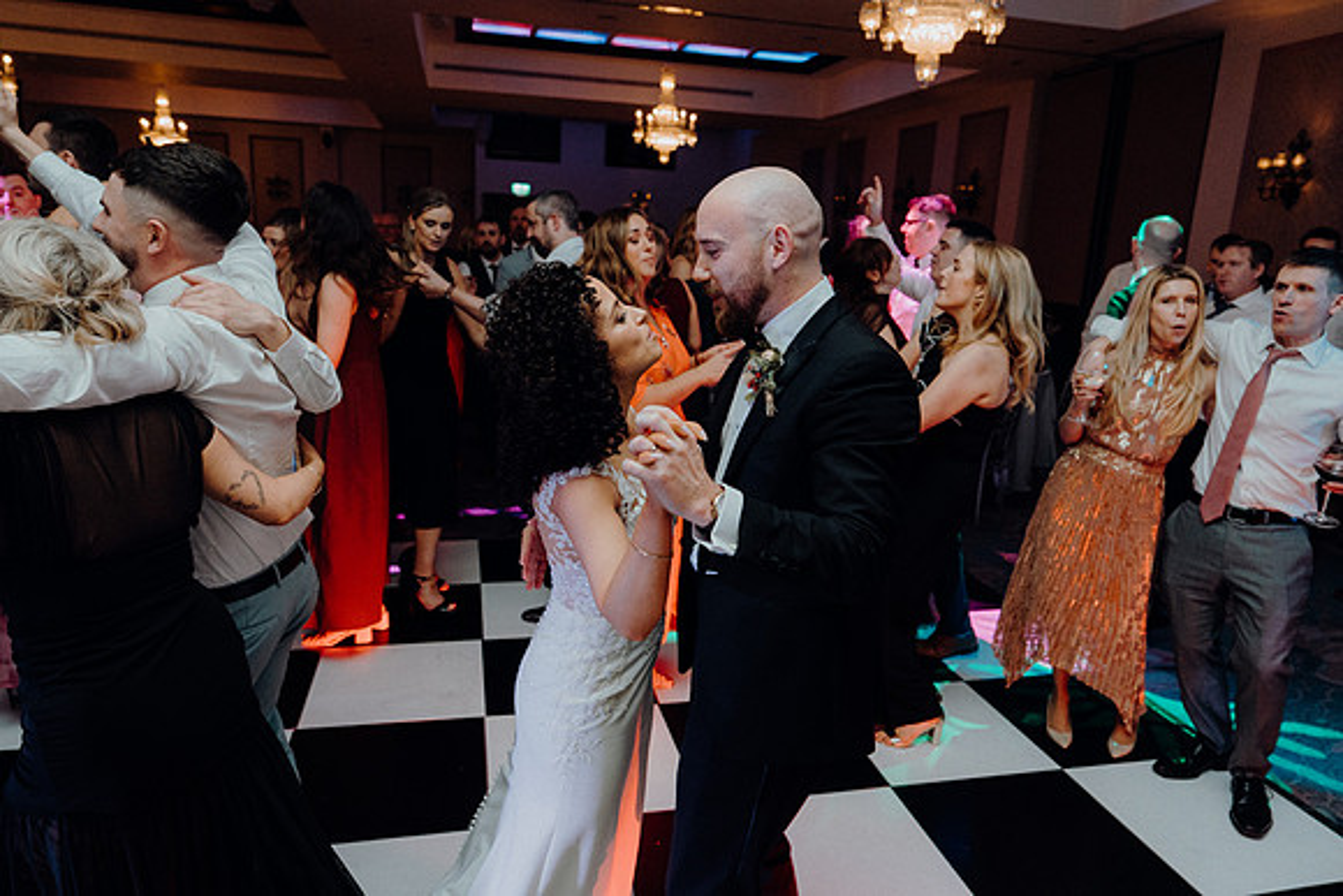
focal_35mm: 24
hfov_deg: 73.7
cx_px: 672
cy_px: 448
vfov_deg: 53.2
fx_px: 896
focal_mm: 24
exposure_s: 1/160
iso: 2500
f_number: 3.5
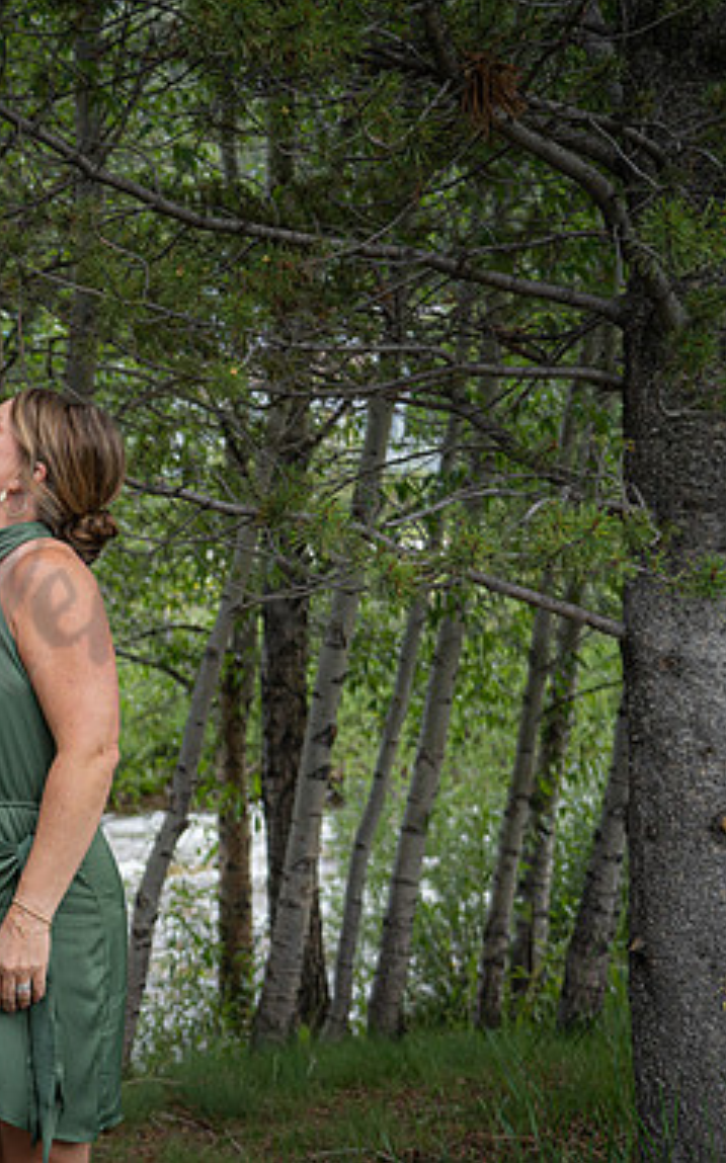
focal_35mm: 68
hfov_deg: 18.3
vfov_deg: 30.2
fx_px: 2155
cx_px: -112
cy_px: 578
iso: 500
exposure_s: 1/500
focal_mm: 44
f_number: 4
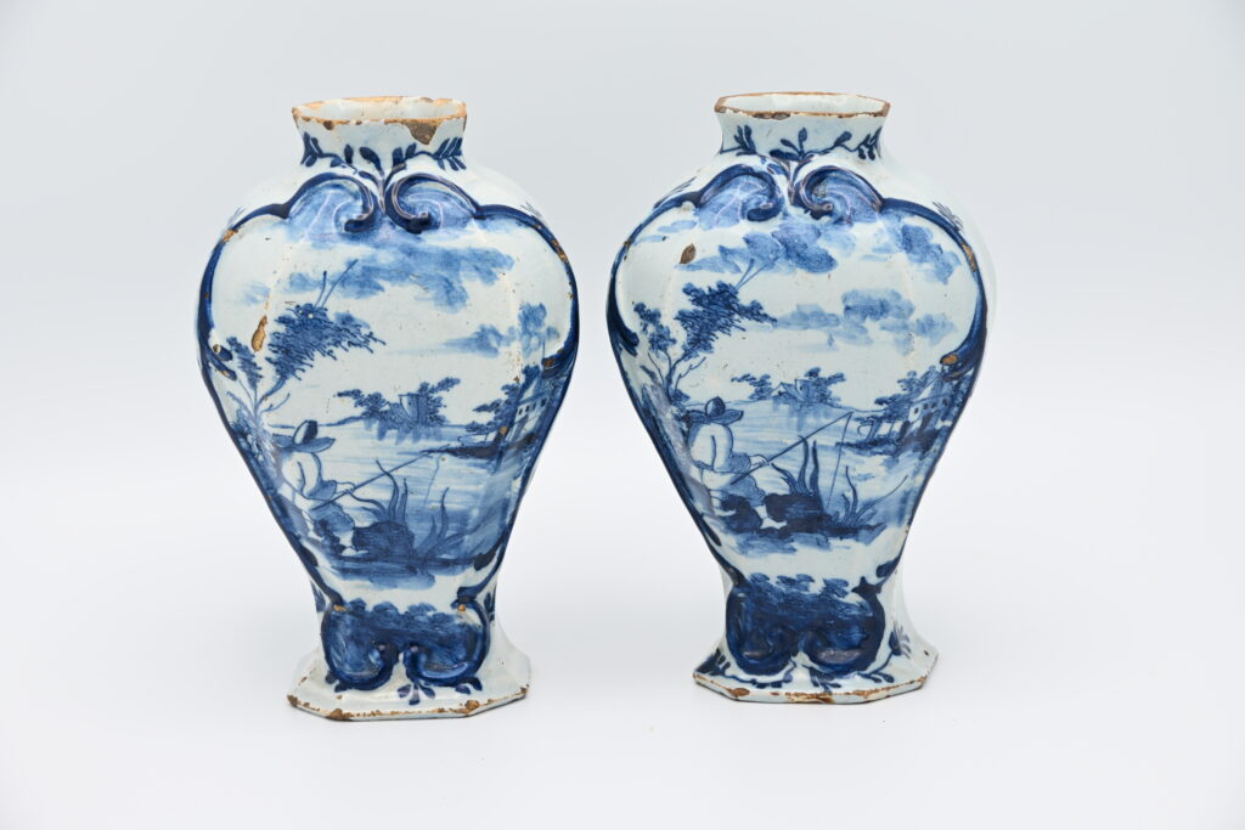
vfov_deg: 14.4
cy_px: 415
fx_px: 3286
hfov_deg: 21.5
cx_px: 622
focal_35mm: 95
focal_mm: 95
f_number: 10
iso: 100
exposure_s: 1/25
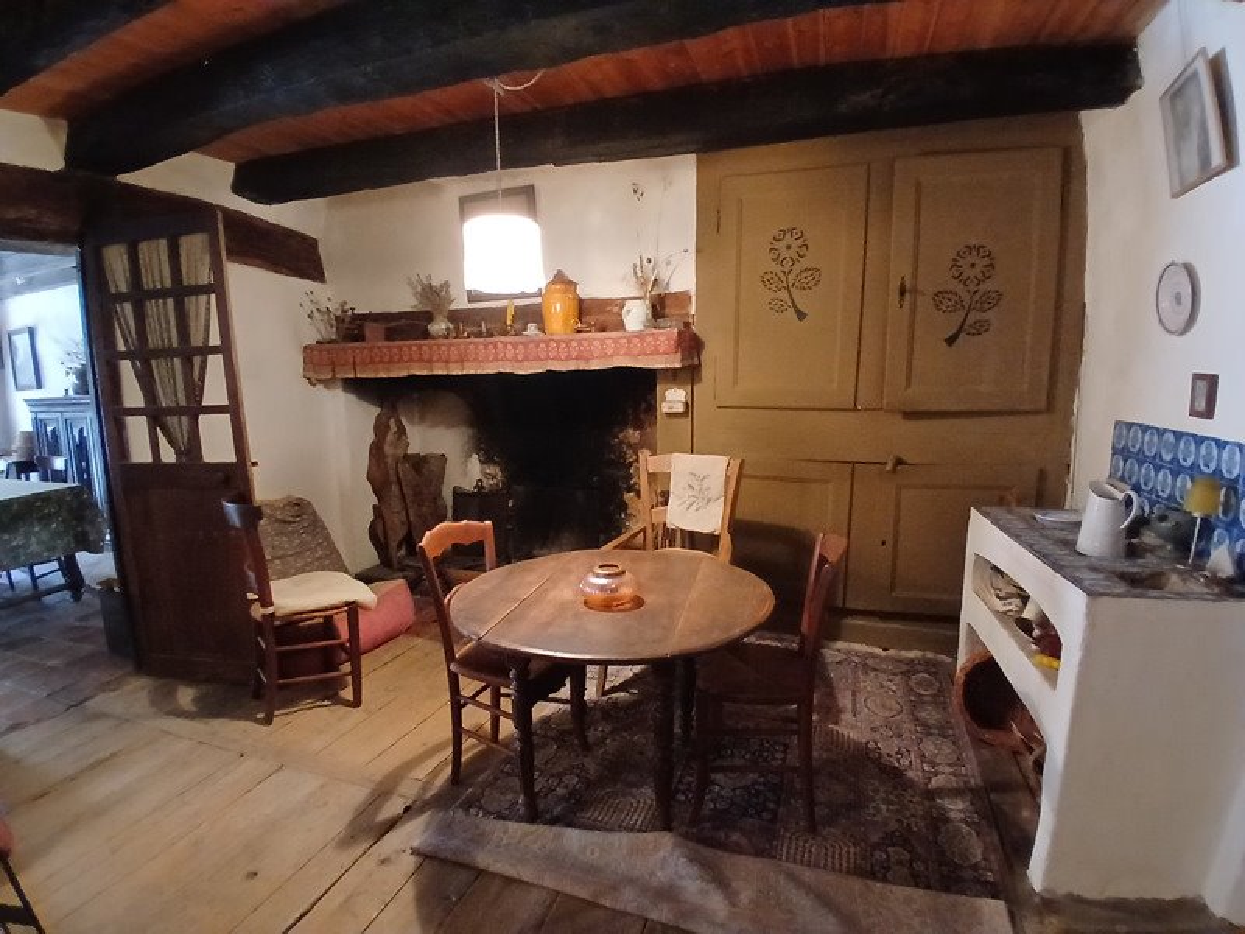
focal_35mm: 17
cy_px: 467
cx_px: 622
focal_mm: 1.4
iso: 800
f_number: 2.2
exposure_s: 1/20
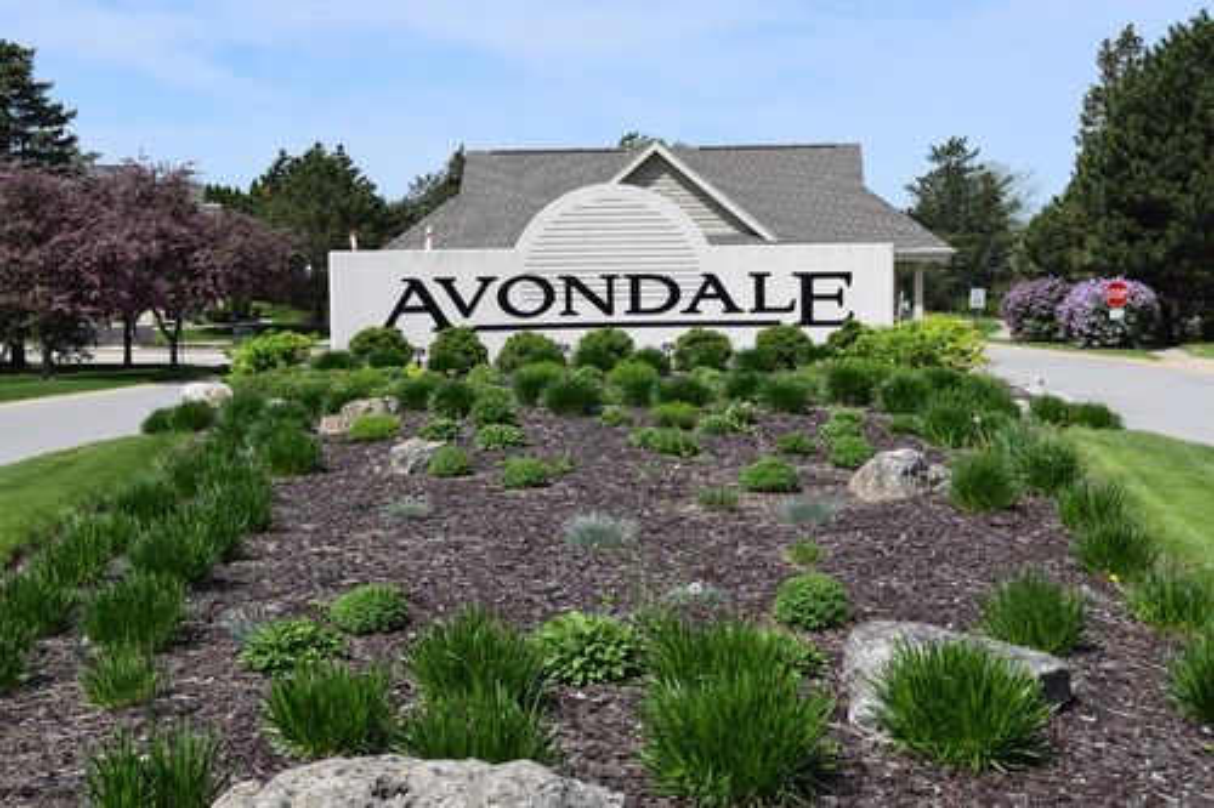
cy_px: 404
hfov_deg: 41.1
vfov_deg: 28.1
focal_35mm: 48
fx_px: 1618
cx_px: 607
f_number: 10
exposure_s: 1/400
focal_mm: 32
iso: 200
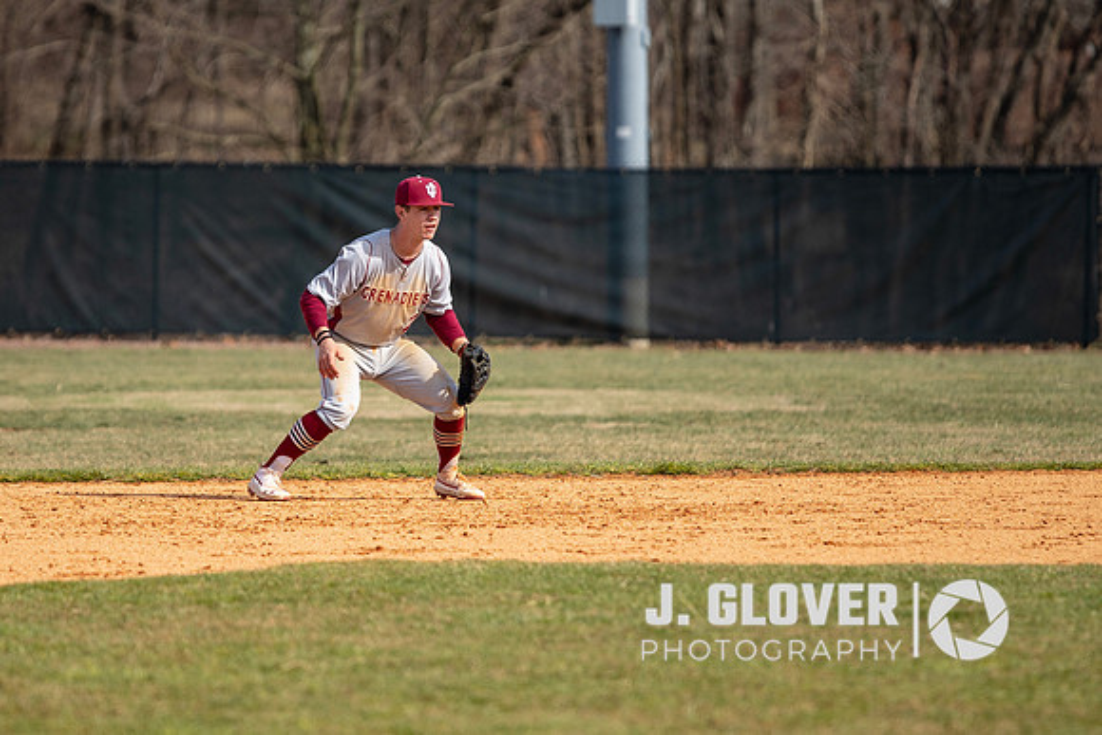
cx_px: 389
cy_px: 263
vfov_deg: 3.4
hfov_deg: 5.1
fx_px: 12484
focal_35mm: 408
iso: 100
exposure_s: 1/1000
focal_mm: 200
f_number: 2.8
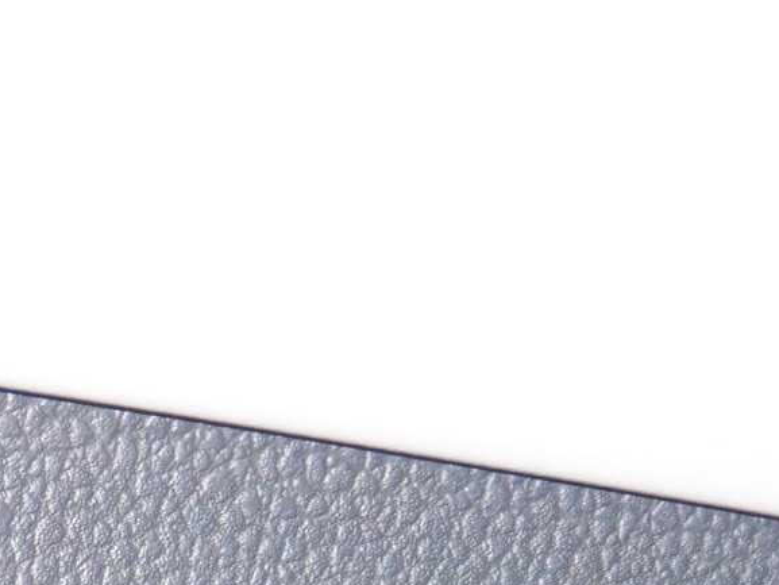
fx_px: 9003
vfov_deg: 3.7
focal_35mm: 400
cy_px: 978
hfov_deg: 4.8
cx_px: -934
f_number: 5.6
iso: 800
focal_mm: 44
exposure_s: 1/40
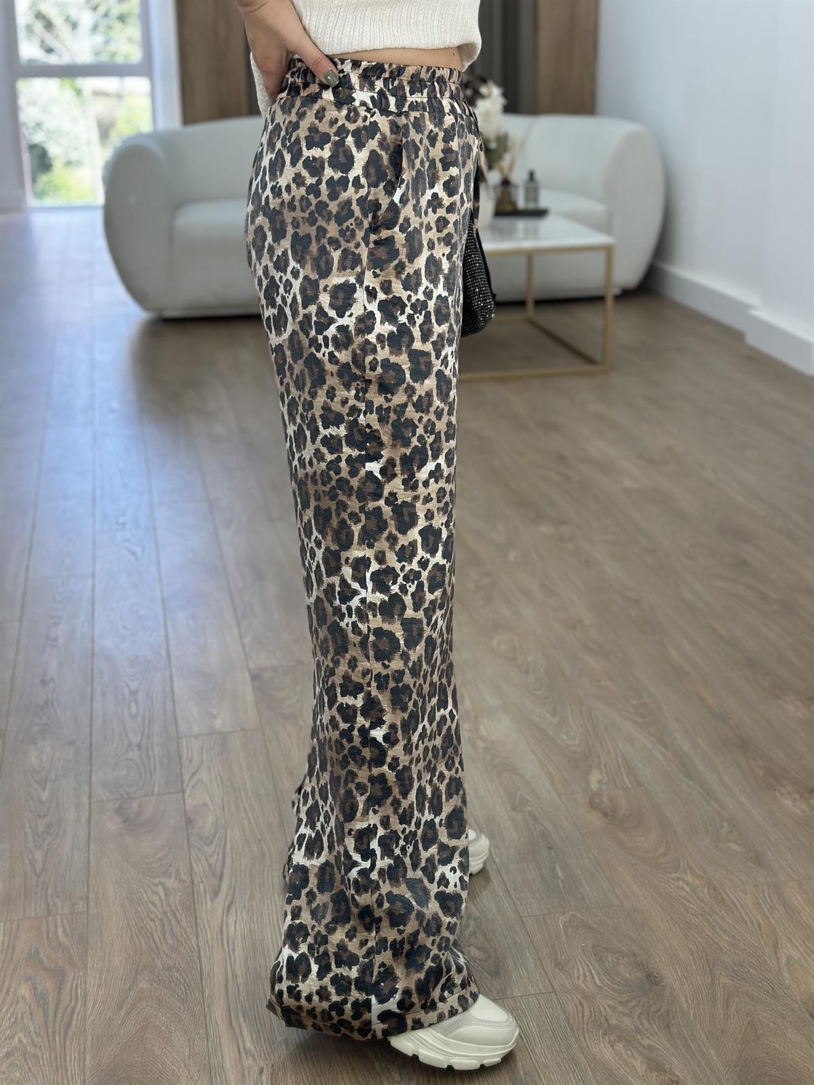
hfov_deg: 30.3
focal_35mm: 48
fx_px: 1505
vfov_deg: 39.7
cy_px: 542
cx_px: 407
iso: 80
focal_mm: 6.86
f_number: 1.78
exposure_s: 1/141
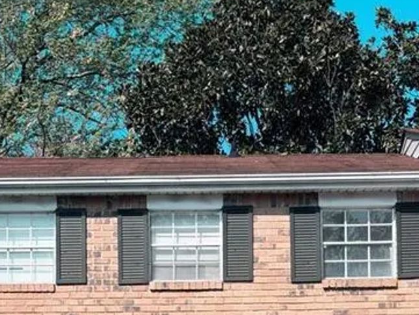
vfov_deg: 13.9
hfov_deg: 19.3
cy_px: 418
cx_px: 197
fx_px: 1235
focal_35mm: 102
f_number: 1.78
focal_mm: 6.76
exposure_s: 1/4329
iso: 64
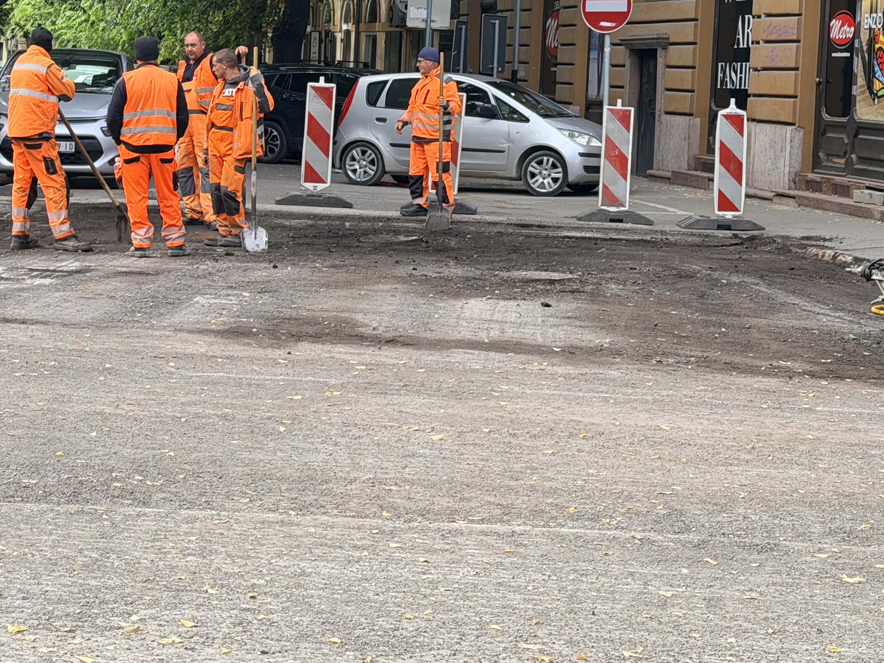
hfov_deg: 23.3
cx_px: 399
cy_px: 150
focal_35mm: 84
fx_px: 2145
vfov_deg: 17.4
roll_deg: -2.0
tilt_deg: -2.7
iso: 64
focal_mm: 6.76
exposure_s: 1/699
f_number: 1.78
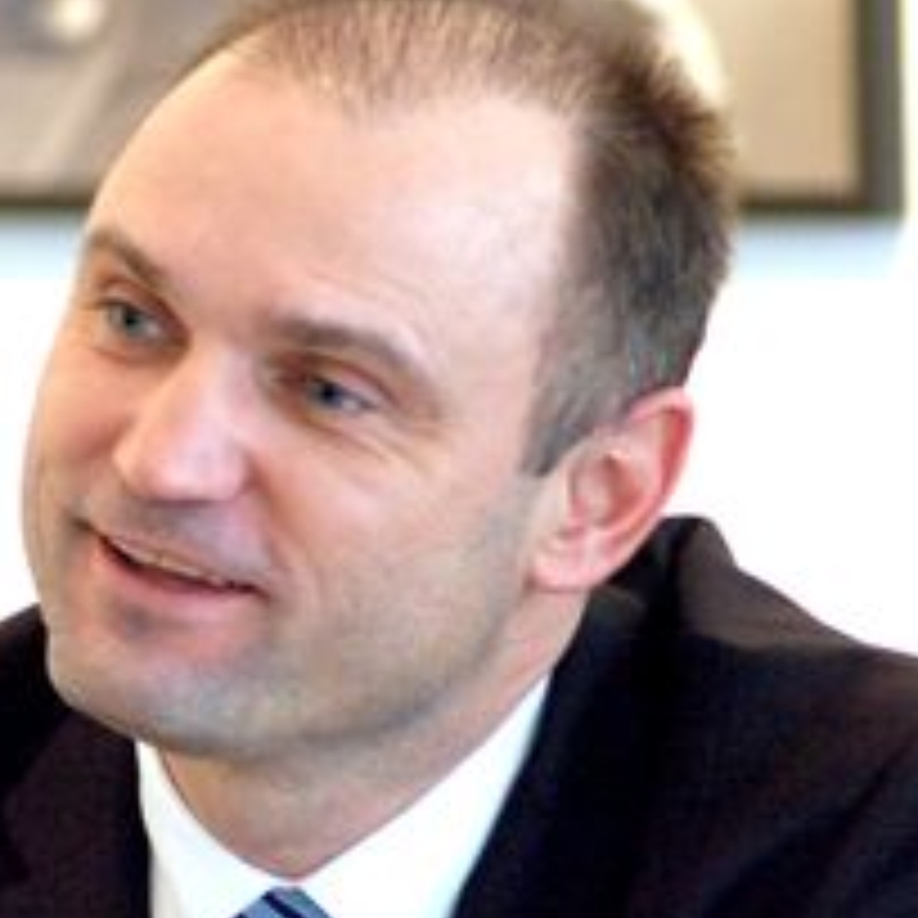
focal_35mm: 618
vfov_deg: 2.8
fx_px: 18552
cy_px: 731
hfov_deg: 2.8
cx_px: 270
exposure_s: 1/60
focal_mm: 155
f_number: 2.8
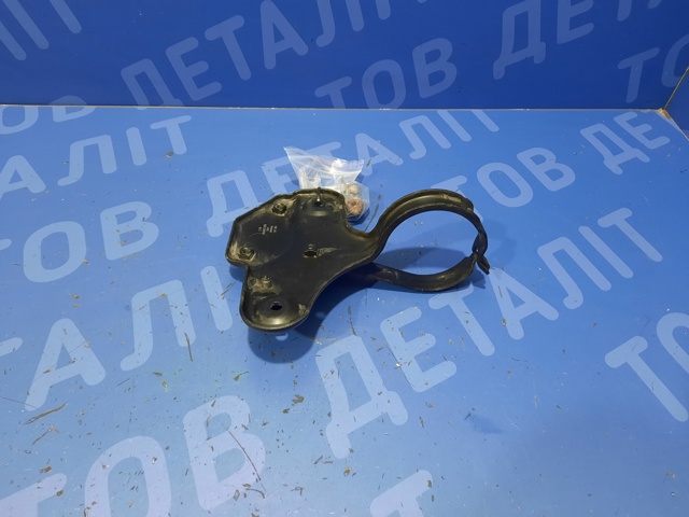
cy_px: 258
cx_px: 344
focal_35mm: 25
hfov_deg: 69.4
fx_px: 498
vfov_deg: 54.9
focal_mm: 4.6
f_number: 2
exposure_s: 1/30
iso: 320
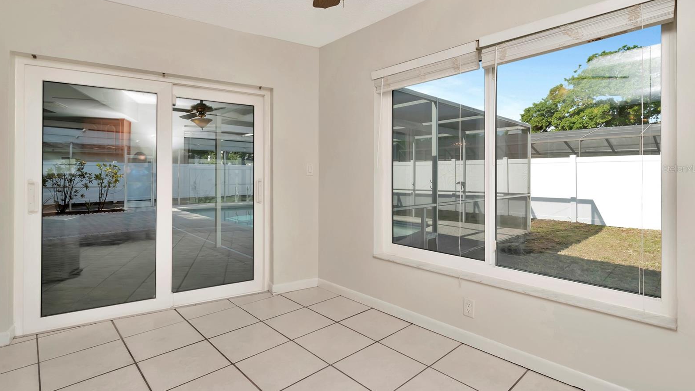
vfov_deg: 66.8
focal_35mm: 16
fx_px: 295
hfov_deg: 99.4
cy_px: 169
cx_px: 349
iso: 500
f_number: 10
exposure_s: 1/200
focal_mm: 10
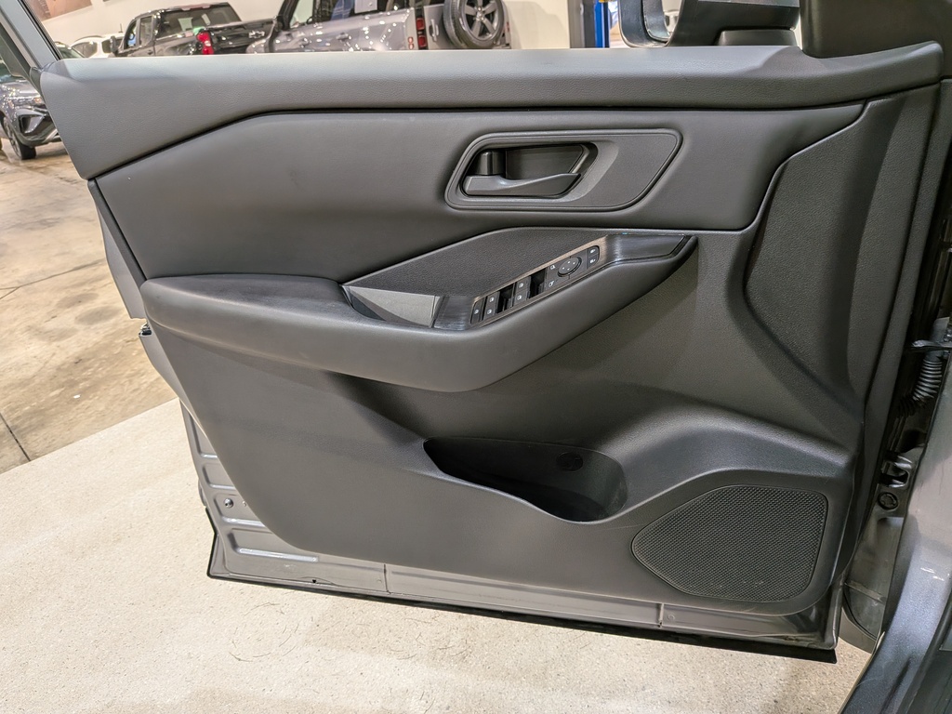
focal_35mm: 24
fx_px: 660
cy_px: 357
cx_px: 476
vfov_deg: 56.8
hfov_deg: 71.6
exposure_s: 1/120
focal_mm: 4.53
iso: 133
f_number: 1.7
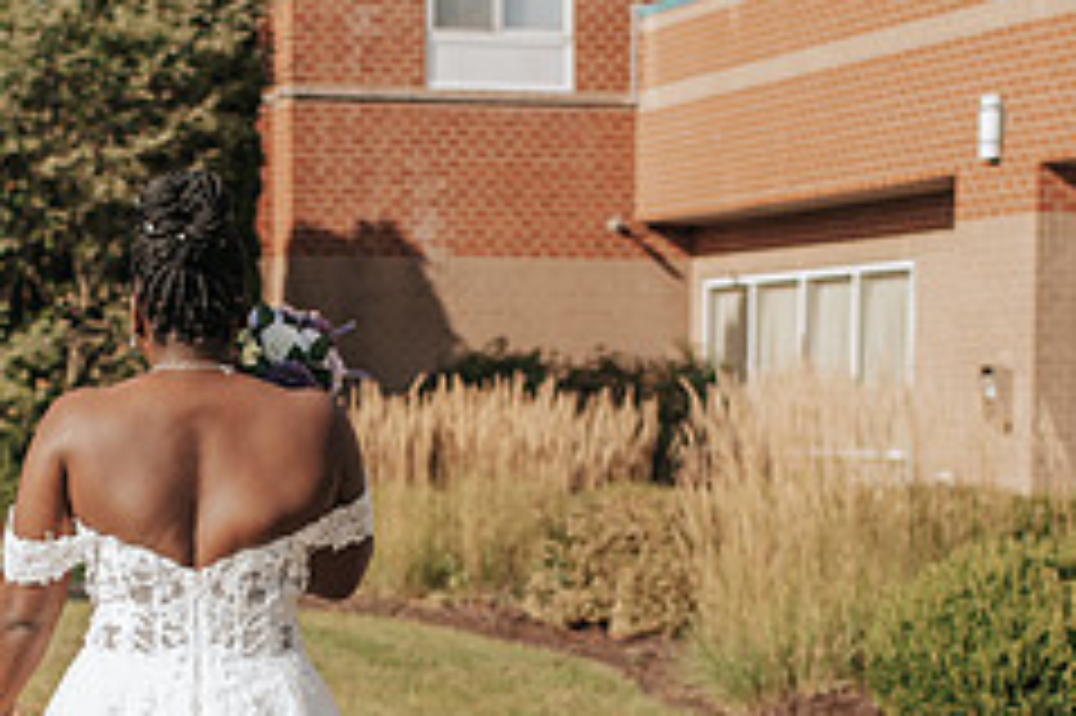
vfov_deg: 14.3
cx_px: 206
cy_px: 725
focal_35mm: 94
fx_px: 2808
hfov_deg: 21.4
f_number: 2.8
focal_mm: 35
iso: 100
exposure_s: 1/1250
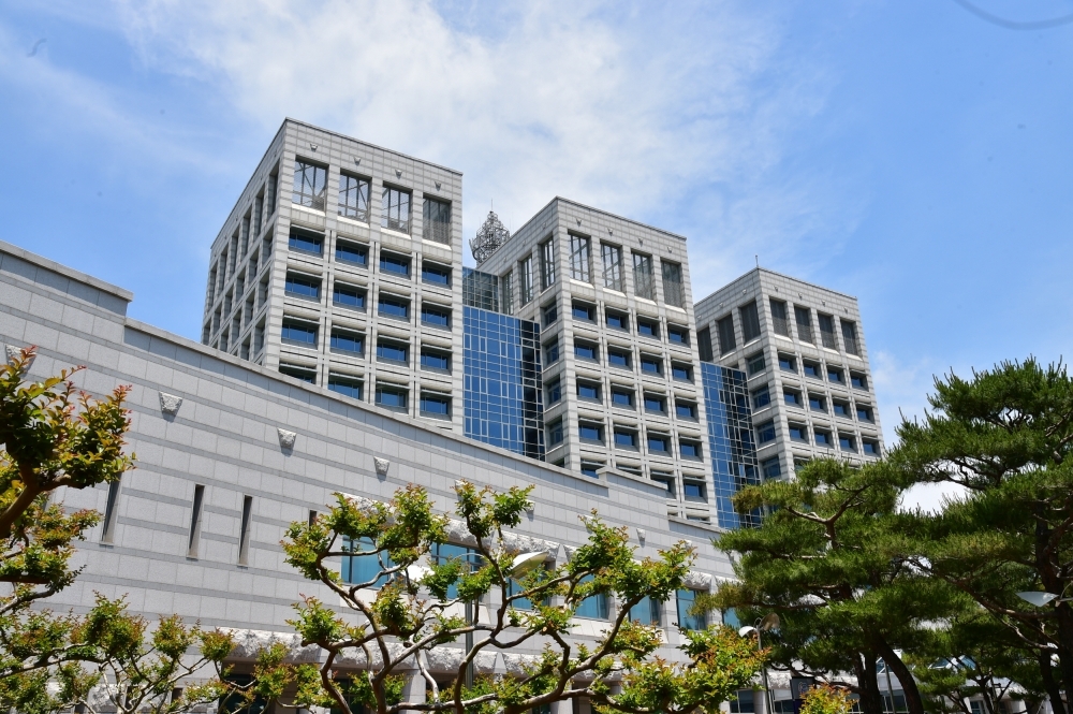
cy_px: 357
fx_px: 923
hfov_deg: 60.3
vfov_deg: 42.3
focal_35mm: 31
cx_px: 536
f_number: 13
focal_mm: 31
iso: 250
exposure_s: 1/250
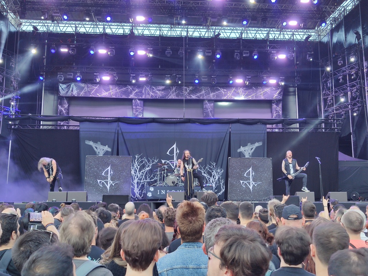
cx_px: 184
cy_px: 138
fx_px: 372
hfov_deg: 52.6
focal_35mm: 35
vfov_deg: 40.7
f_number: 1.75
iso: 211
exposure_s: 1/50
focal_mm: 4.75
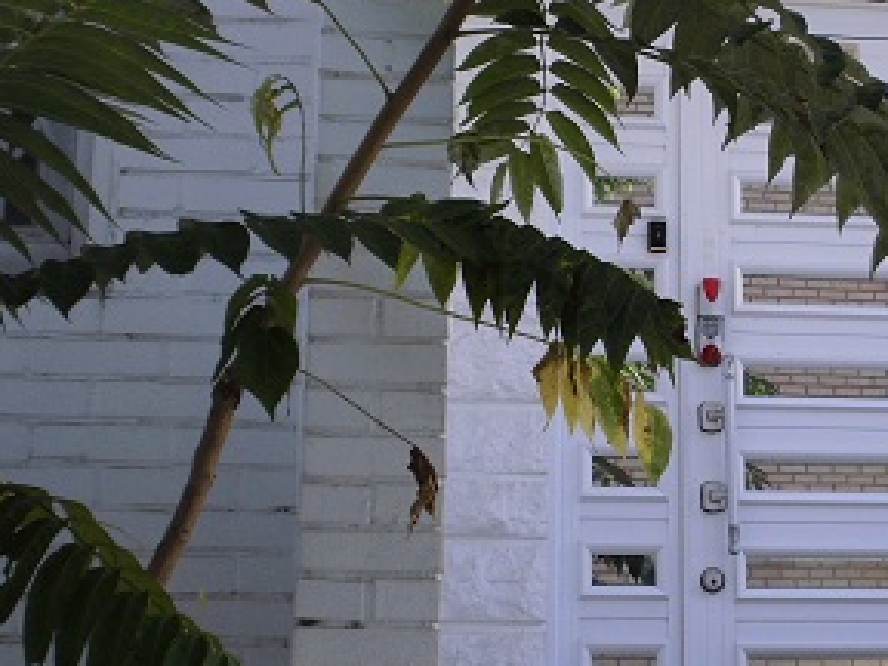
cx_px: 735
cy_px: 325
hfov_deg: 24.5
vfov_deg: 18.9
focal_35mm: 78
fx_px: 2001
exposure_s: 1/125
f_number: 4.2
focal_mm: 7.9
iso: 64
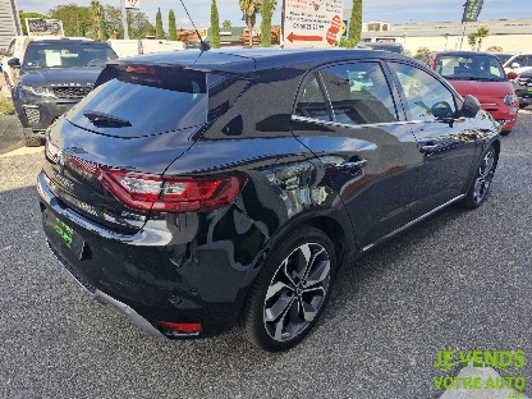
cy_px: 200
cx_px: 266
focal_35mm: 23
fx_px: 353
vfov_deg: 58.9
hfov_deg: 73.9
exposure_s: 1/403
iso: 50
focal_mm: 5.54
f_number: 1.8
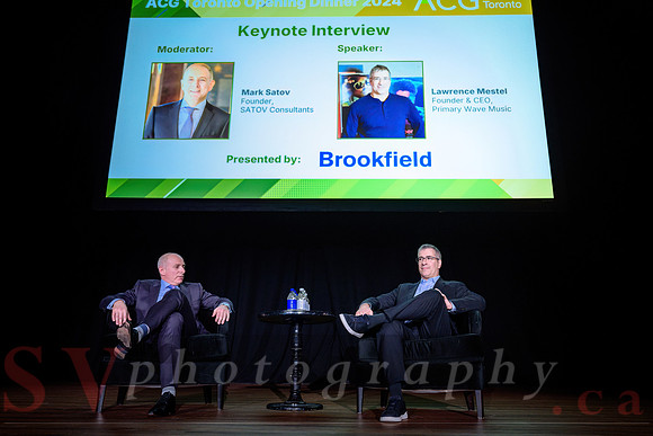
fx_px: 491
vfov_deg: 47.8
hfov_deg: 67.3
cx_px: 326
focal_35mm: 27
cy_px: 235
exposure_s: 1/100
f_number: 2.8
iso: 1600
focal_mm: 24
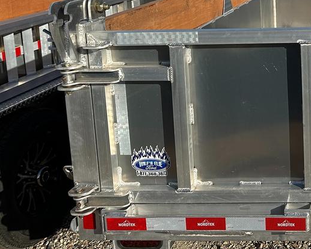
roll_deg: +0.6
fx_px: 534
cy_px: 16
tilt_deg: -8.5
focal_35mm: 58
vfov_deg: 25.3
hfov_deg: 28.9
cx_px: 356
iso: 80
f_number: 1.78
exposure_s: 1/5525
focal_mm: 6.86
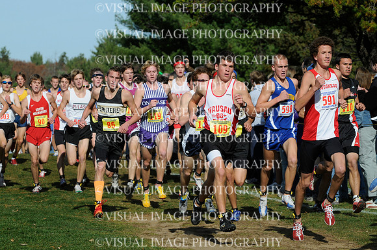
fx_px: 1961
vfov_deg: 7.3
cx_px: 188
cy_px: 125
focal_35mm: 188
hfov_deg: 11.0
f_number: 5.6
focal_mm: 125
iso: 200
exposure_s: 1/1000
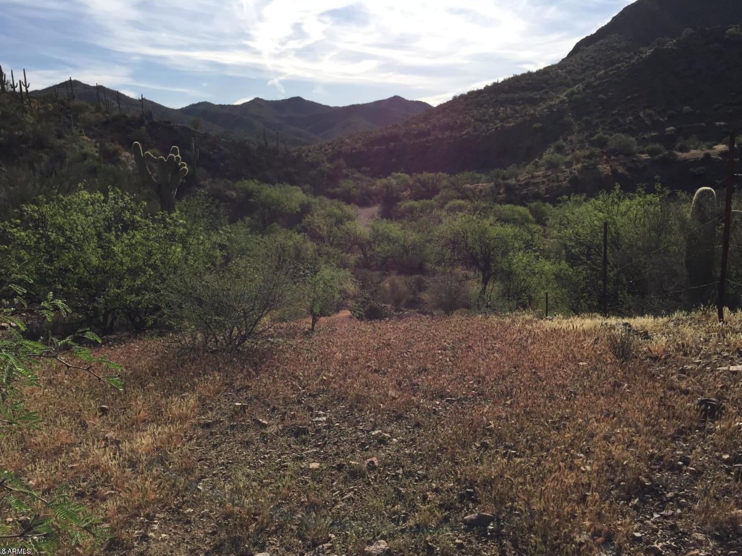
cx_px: 370
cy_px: 284
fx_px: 643
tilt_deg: -12.1
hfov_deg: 60.0
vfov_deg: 46.8
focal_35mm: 30
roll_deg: +3.6
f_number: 2.2
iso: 32
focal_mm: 4.15
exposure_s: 1/2825
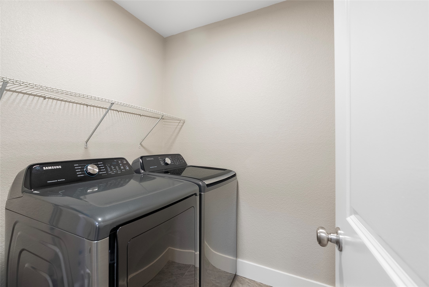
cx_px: 214
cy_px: 144
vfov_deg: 73.8
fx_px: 191
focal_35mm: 16
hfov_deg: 96.7
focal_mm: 16
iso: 1600
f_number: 7.1
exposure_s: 1/4
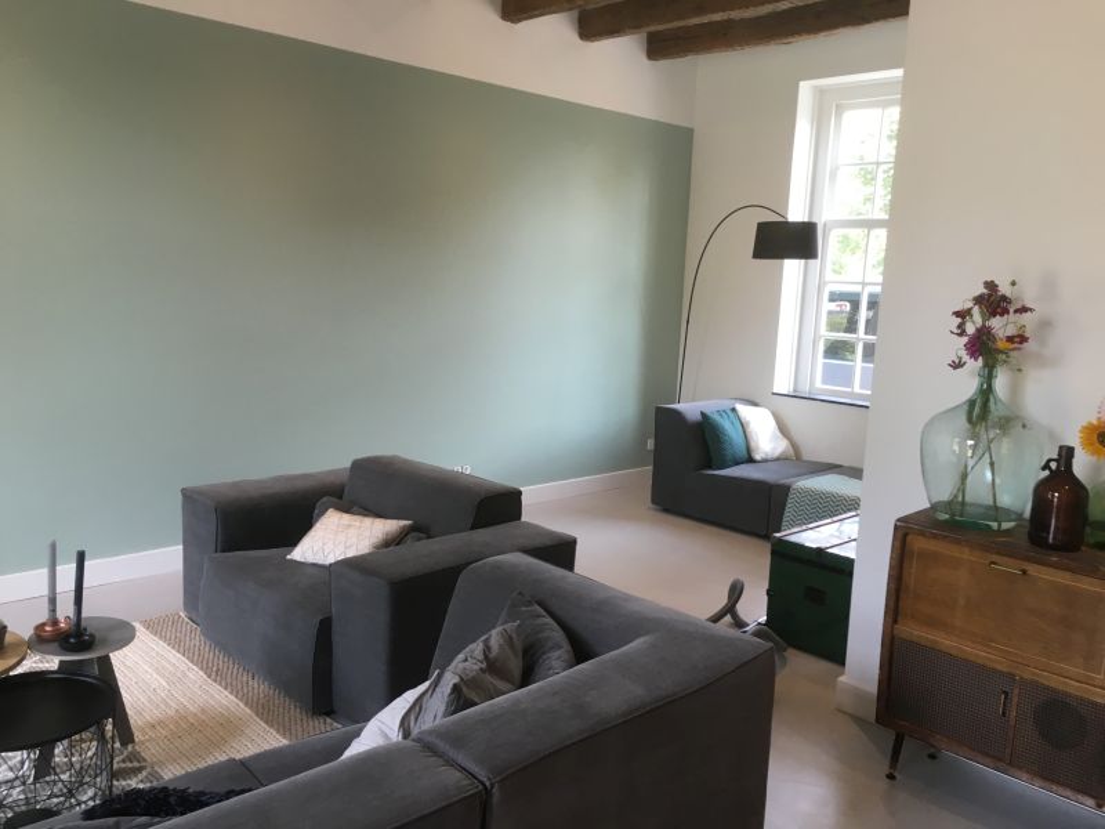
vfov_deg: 48.2
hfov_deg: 61.7
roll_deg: -2.0
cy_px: 414
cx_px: 552
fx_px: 926
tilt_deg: -8.4
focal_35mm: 29
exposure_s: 1/33
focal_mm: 4.15
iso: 40
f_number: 2.2
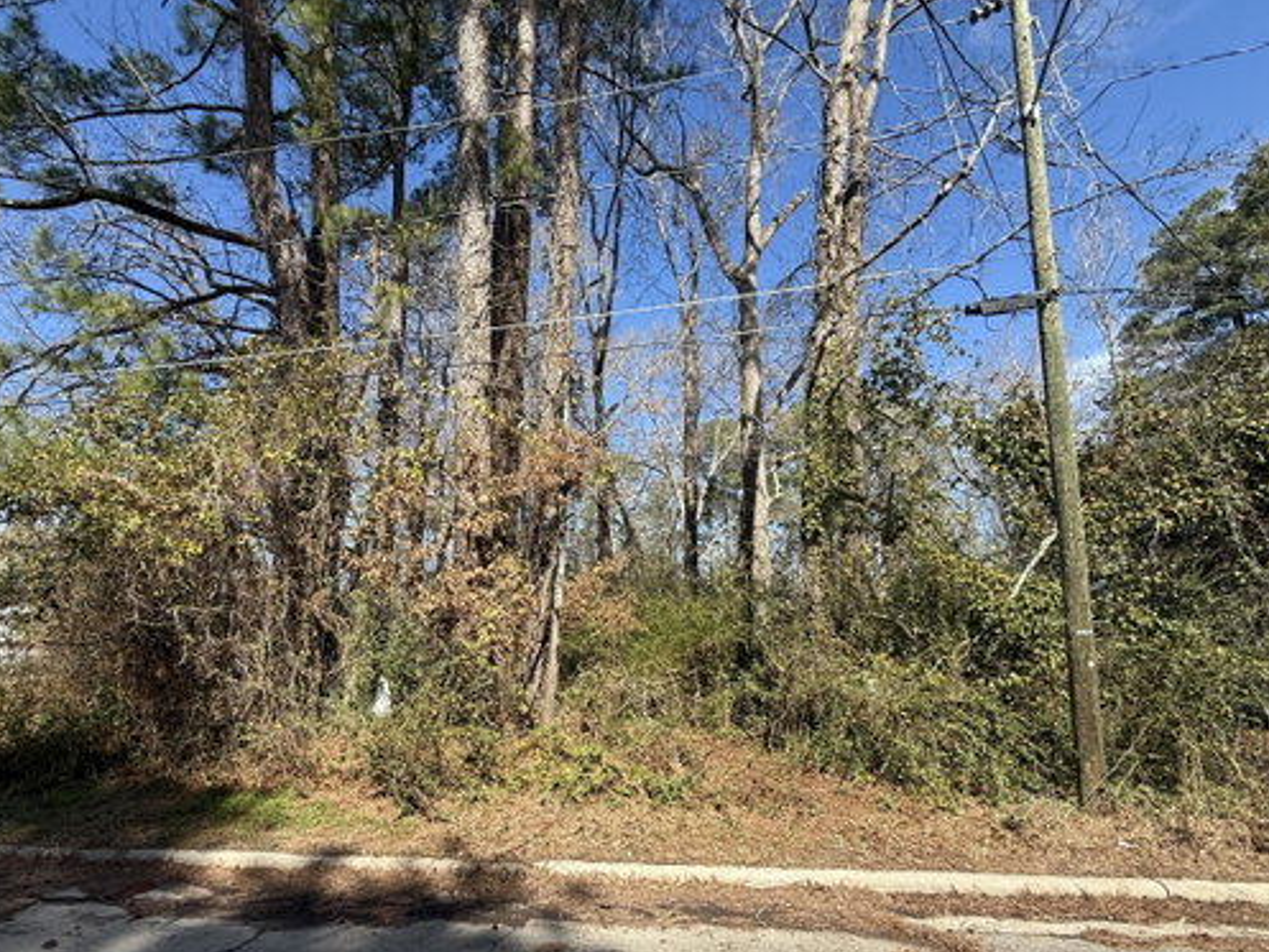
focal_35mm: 18
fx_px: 660
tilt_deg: +9.0
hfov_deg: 87.6
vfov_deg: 71.2
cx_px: 591
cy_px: 546
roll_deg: -0.2
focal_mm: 2.22
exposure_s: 1/914
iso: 50
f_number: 2.2
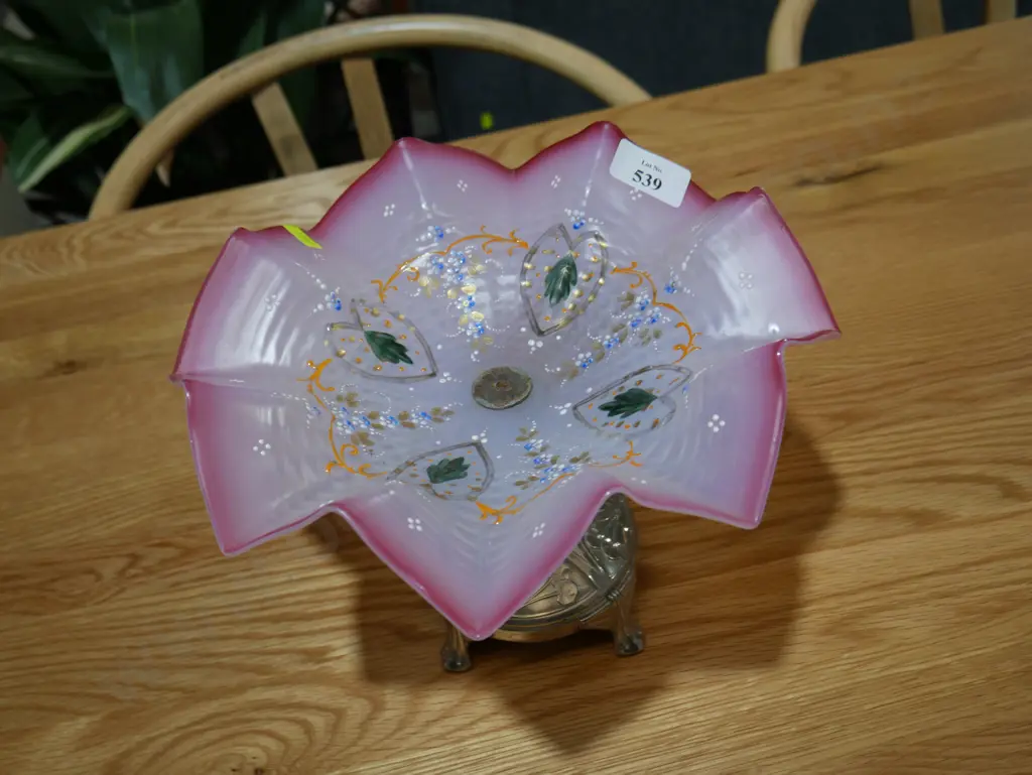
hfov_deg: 49.0
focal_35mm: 38
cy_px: 388
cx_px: 516
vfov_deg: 37.8
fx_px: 1133
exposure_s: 1/100
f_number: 4.1
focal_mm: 19
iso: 200
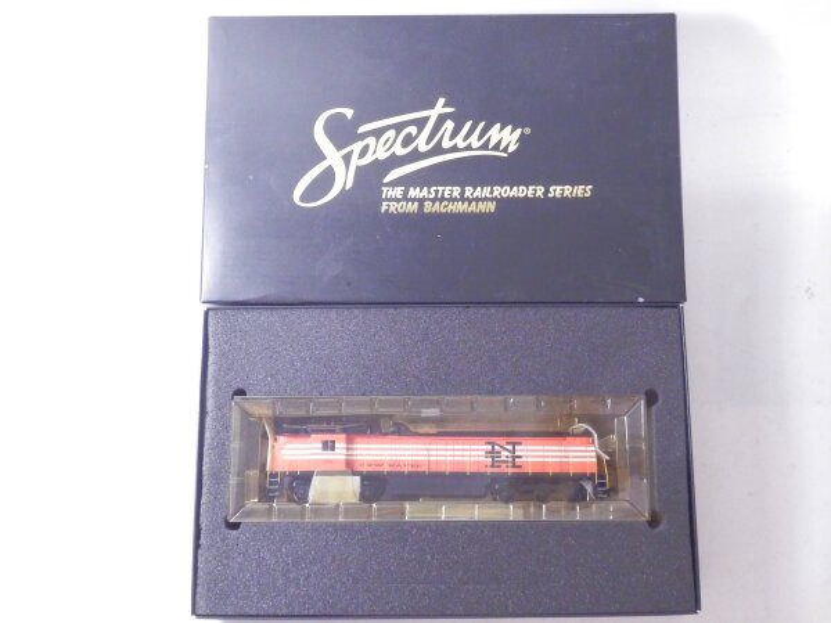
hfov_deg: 46.8
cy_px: 312
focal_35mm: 40
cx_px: 416
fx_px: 960
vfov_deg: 36.0
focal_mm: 7.3
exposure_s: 1/160
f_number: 3.7
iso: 1600
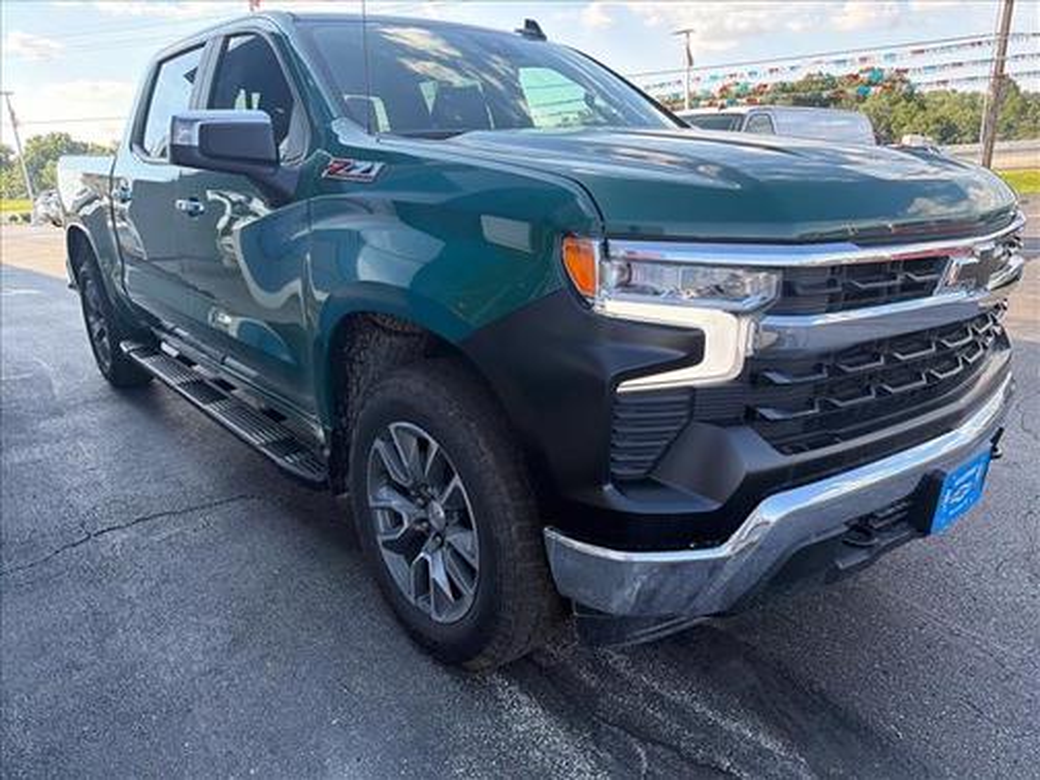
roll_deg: +3.0
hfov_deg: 71.6
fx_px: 721
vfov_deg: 56.8
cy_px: 390
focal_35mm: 24
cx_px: 520
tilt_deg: -18.4
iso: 100
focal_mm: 6.76
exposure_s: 1/765
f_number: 1.78
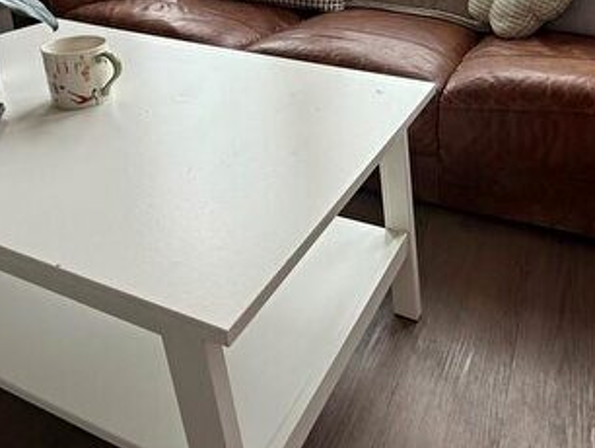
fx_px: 550
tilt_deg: -18.7
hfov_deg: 55.2
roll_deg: -1.1
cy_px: 40
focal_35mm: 32
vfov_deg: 40.6
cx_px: 412
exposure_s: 1/214
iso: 50
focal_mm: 2.22
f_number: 2.2
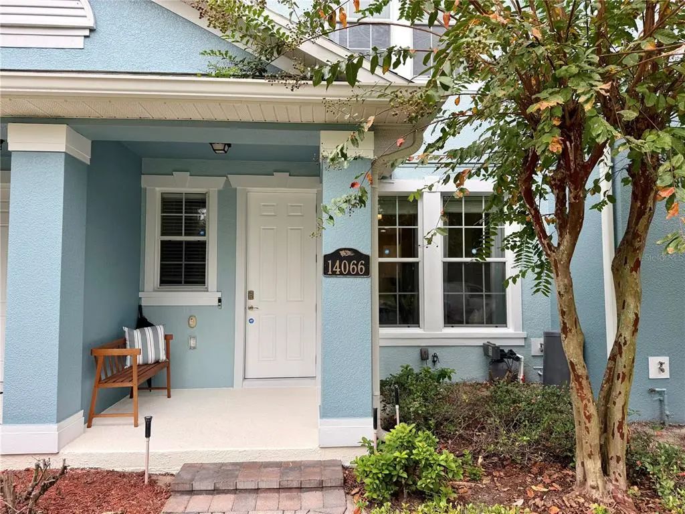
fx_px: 475
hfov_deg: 71.6
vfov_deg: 56.8
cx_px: 342
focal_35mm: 24
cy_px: 257
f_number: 1.78
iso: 80
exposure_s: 1/325
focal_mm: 6.76
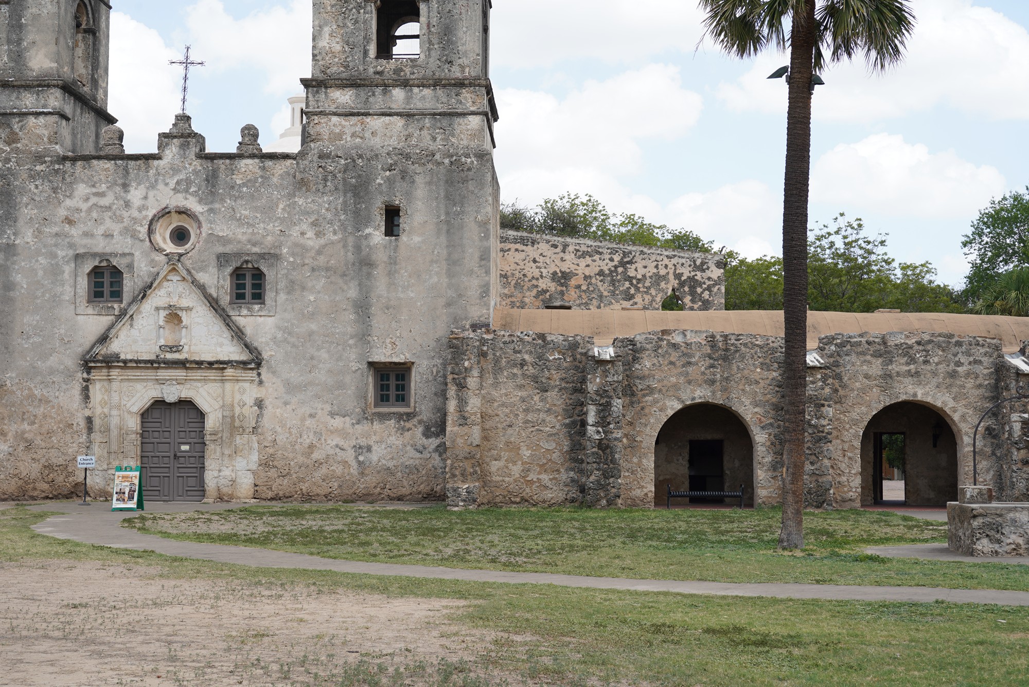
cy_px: 344
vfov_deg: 24.6
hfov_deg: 36.2
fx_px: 1572
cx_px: 514
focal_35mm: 55
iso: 100
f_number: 10
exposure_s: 1/100
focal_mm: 55
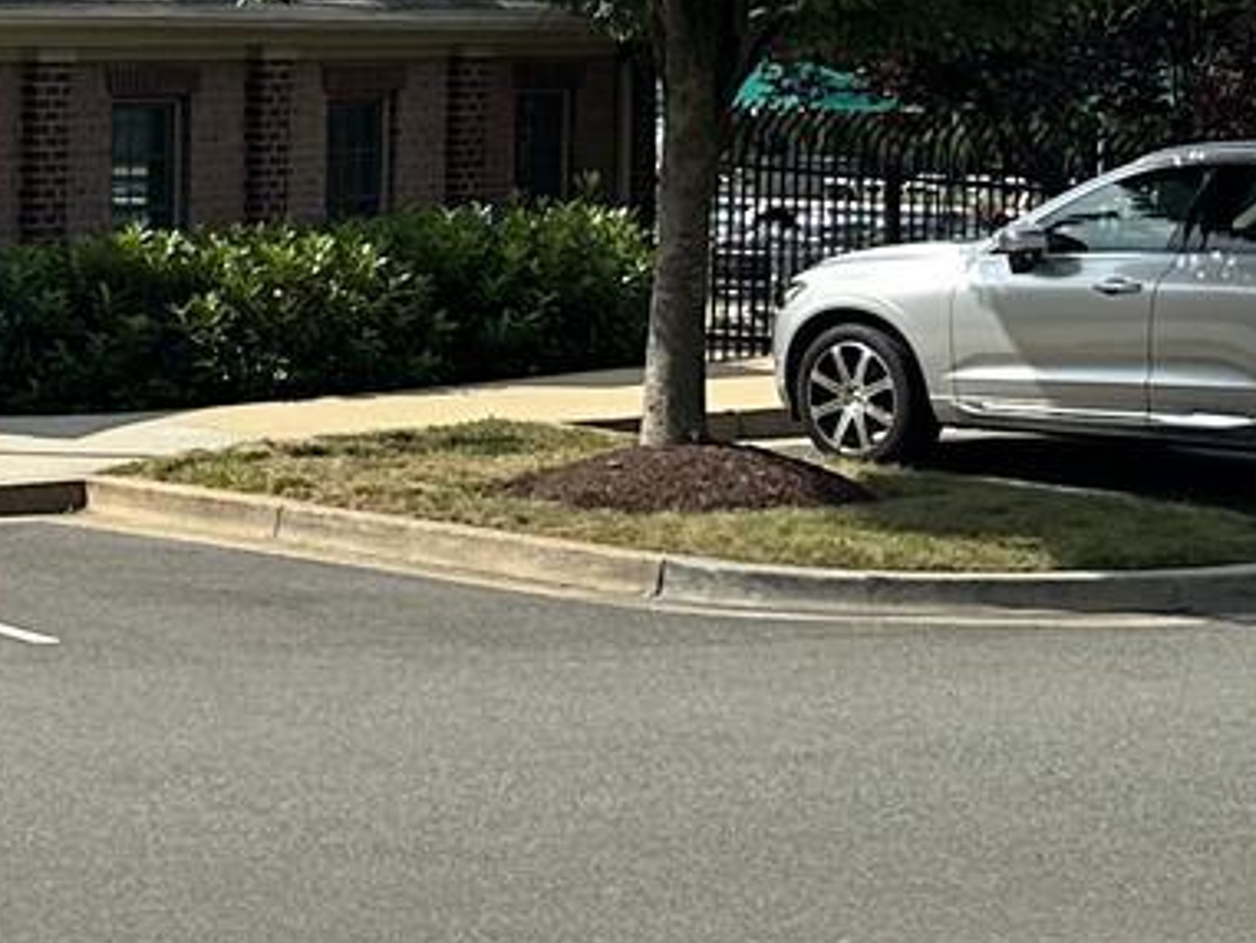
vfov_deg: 11.5
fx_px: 4682
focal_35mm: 129
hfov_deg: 12.5
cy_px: 195
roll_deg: +0.2
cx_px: -1629
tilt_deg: -1.8
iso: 80
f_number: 1.78
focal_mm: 6.86
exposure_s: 1/6211
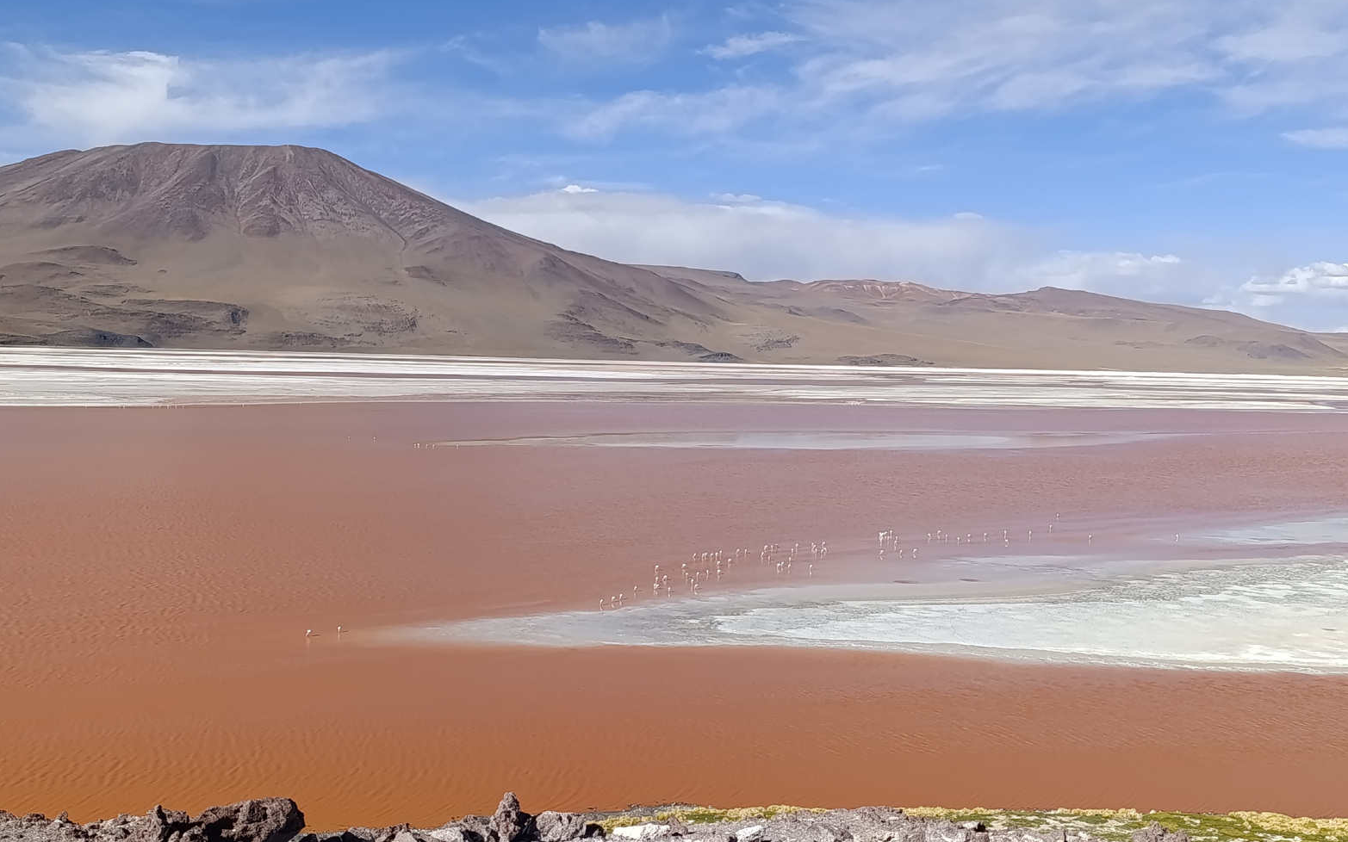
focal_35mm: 40
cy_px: 457
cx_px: 665
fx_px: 1469
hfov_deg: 49.3
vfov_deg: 32.0
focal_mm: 6.14
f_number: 1.6
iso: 50
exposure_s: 1/1041
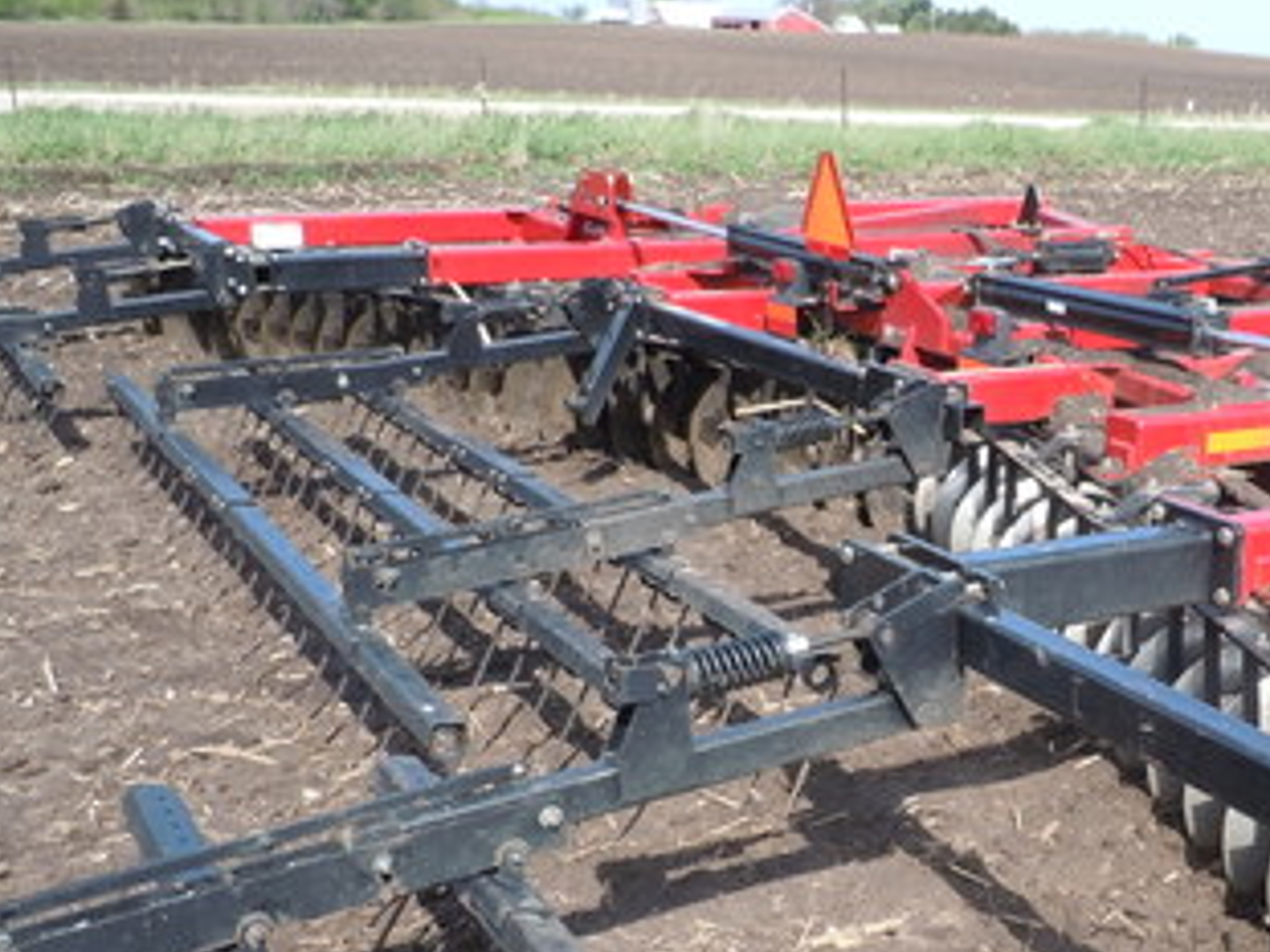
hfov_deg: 37.5
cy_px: 686
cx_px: 1017
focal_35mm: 49
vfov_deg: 29.3
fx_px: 1797
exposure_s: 1/320
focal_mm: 5
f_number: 3.7
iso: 100
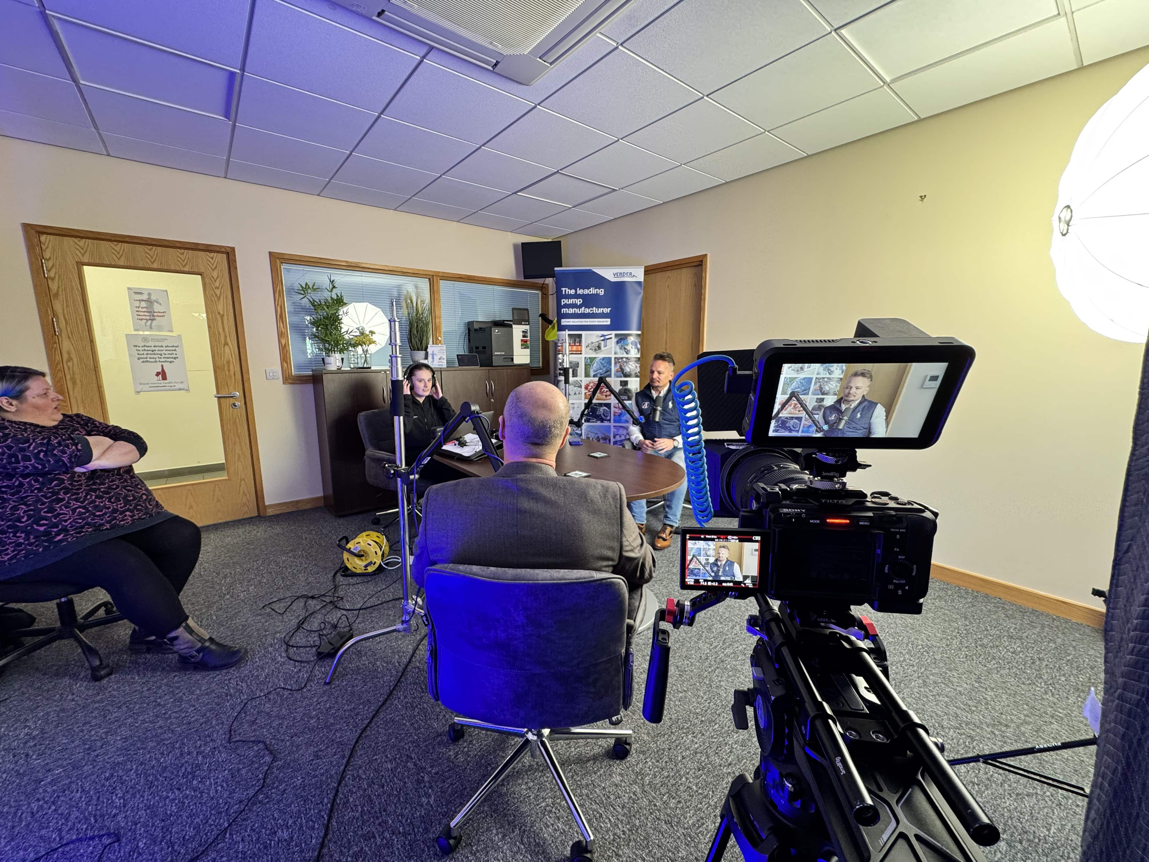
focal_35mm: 14
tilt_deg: -9.1
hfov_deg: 102.1
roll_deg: +0.4
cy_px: 431
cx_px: 574
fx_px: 465
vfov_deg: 85.7
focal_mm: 2.22
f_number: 2.2
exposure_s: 1/50
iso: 160
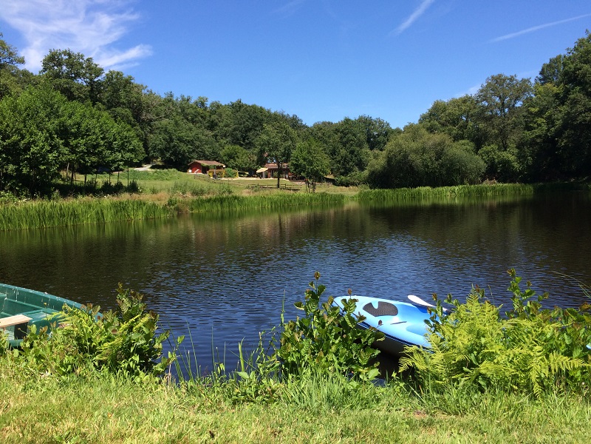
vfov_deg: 48.2
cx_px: 296
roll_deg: +3.0
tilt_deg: -4.0
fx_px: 495
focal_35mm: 29
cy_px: 222
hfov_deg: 61.7
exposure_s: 1/1282
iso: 32
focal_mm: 4.15
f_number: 2.2
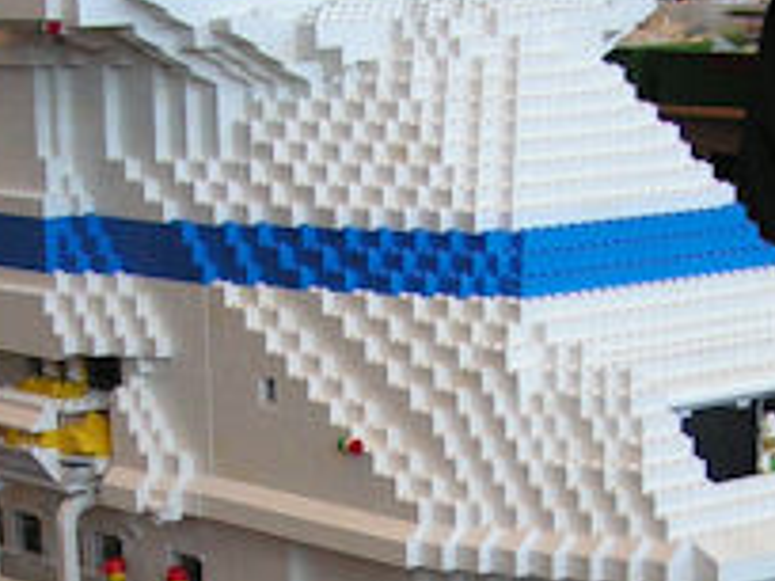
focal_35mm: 127
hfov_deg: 15.5
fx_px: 2843
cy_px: 609
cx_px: 448
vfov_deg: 11.5
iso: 80
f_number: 2.8
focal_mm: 6.3
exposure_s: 1/50
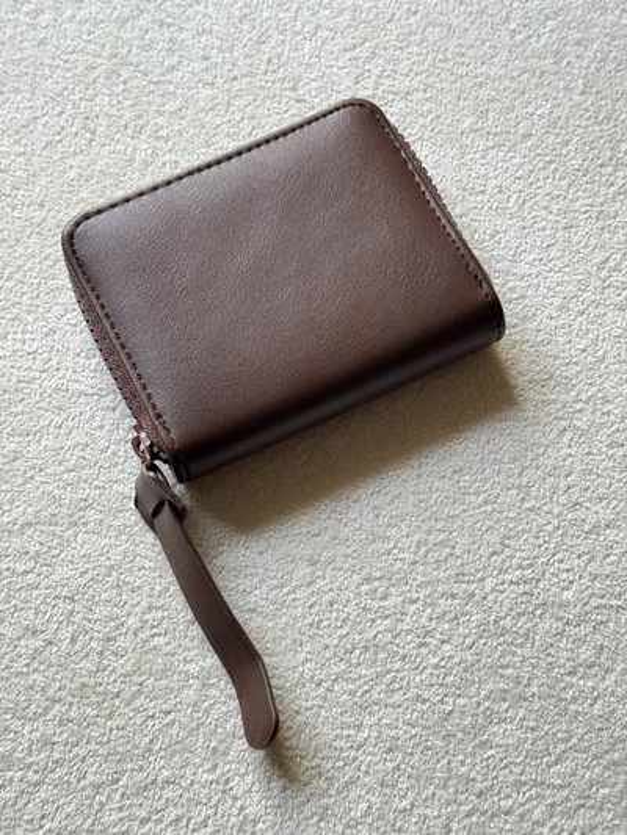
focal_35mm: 48
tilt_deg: -69.0
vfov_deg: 39.6
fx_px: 1159
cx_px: 314
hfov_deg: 30.3
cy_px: 418
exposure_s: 1/121
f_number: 1.78
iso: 80
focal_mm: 6.76
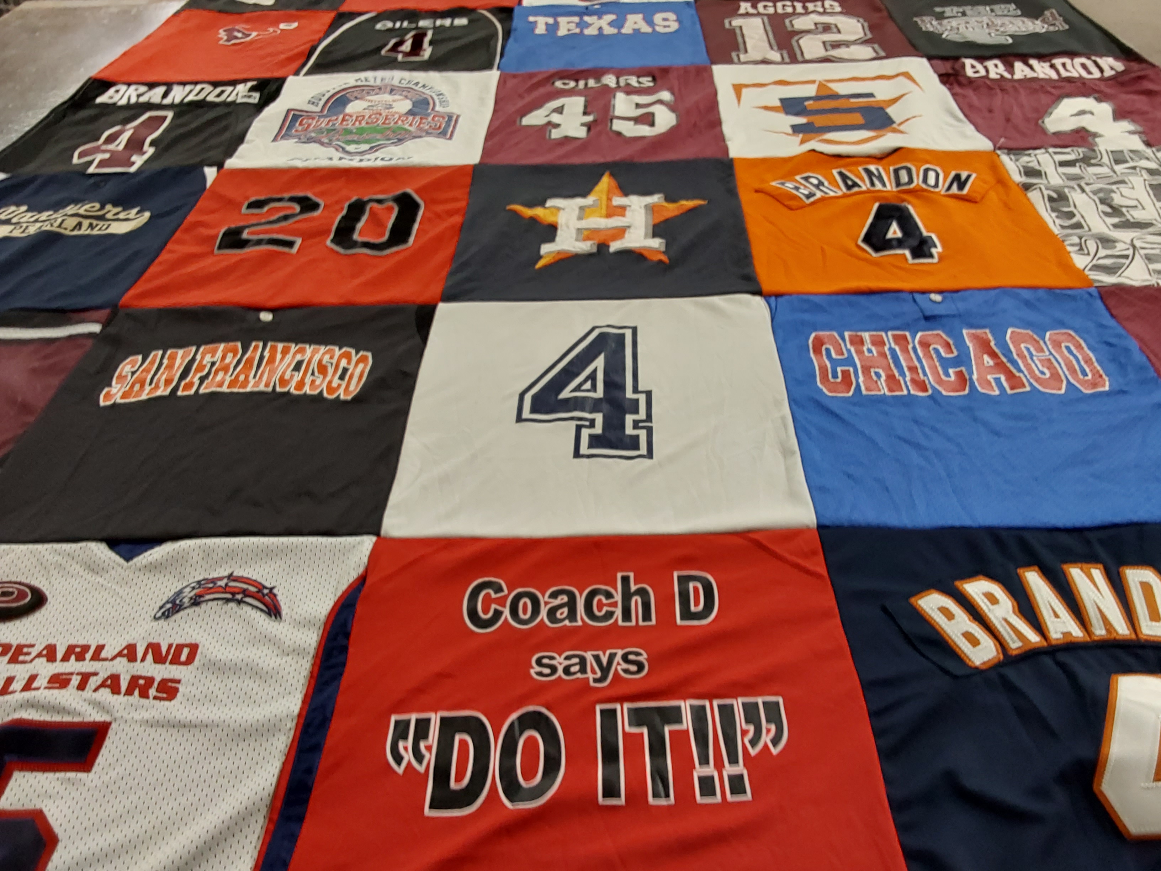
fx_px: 939
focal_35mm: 28
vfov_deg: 49.7
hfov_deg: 63.4
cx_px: 580
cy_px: 436
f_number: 1.9
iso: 100
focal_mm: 2.91
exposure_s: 1/60
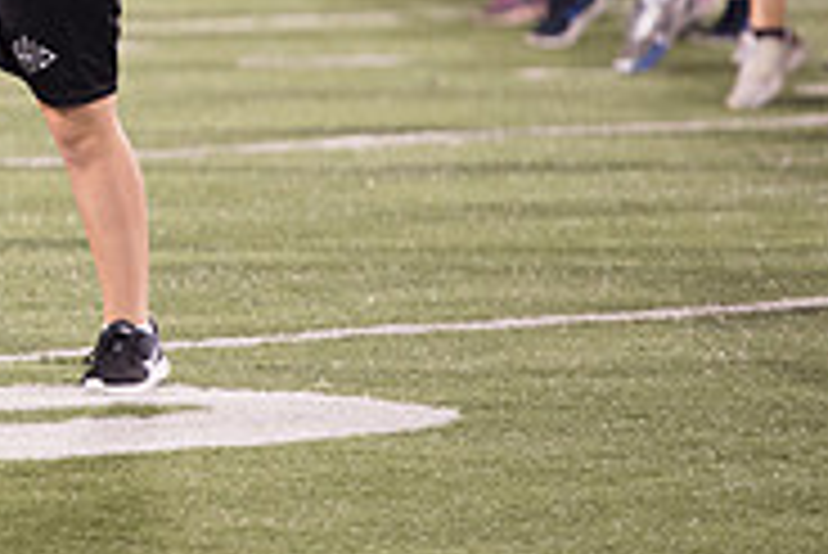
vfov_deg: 2.4
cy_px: -232
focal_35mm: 582
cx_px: -387
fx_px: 13396
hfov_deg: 3.5
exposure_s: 1/320
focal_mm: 185
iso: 1000
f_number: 2.8
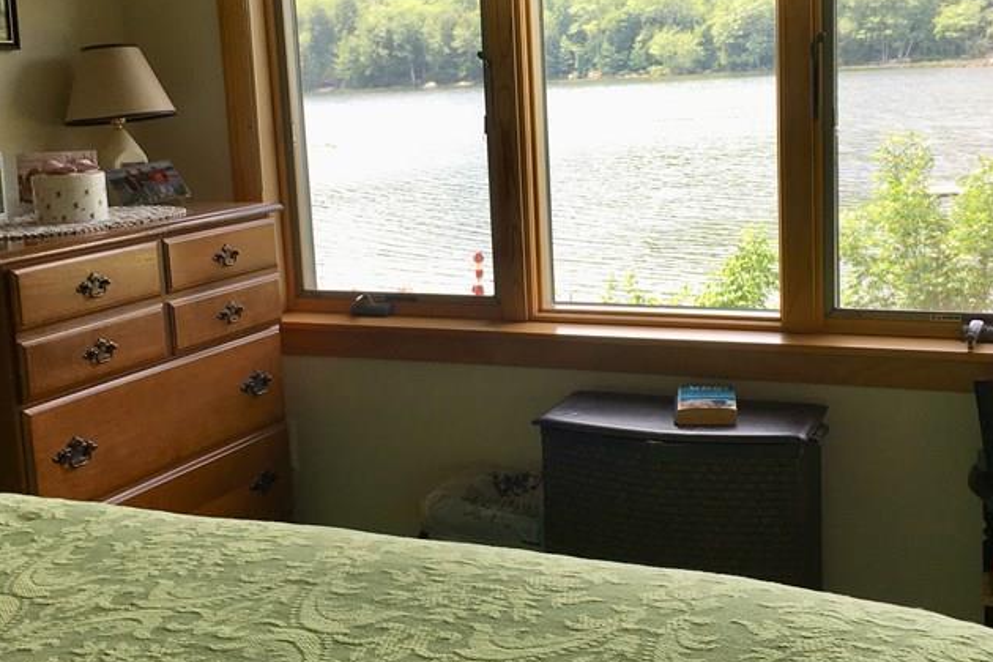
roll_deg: +2.5
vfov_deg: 27.5
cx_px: 476
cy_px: 295
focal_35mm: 49
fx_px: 1351
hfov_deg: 40.3
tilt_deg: -10.1
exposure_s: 1/120
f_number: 2.2
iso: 25
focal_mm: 4.15
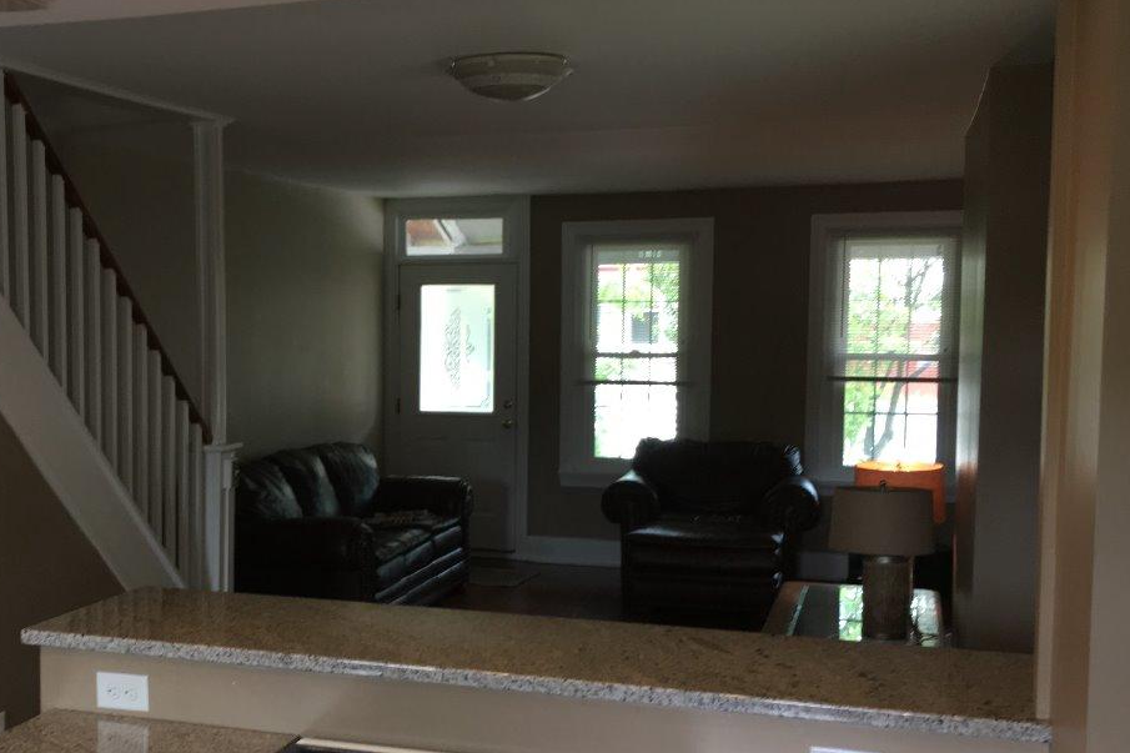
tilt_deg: -5.2
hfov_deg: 40.0
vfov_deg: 28.0
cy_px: 430
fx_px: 1506
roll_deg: +0.0
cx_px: 281
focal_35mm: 48
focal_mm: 4.15
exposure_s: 1/30
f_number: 2.2
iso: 50
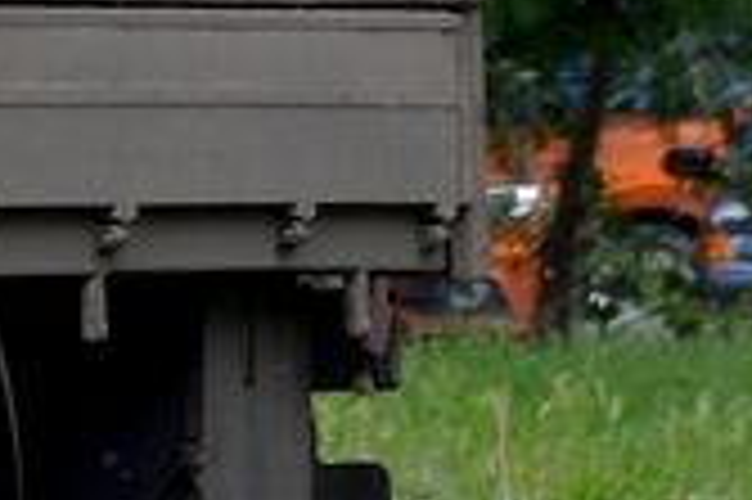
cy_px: -541
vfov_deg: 1.0
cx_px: -1576
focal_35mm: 1404
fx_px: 29299
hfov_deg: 1.5
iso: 200
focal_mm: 130
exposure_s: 1/250
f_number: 8
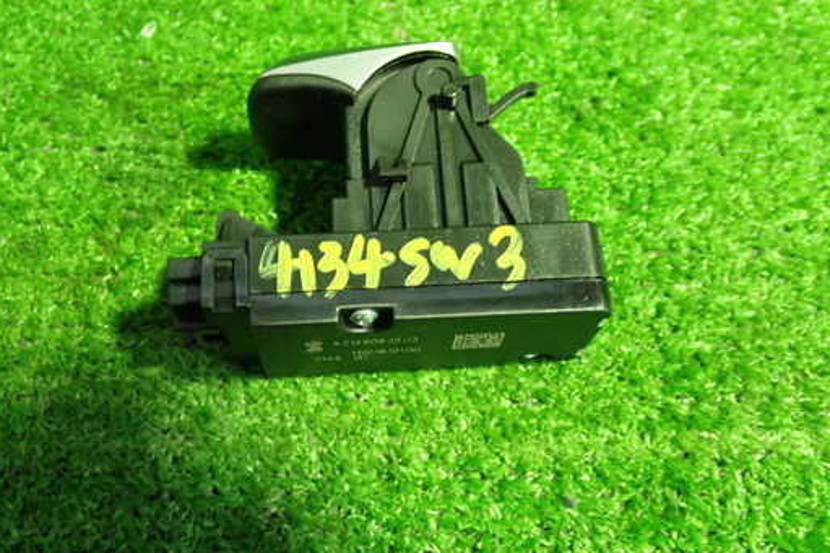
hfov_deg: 44.5
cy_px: 236
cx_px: 421
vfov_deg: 30.4
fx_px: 1014
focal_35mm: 44
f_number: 2.5
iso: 800
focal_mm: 6.37
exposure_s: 1/40
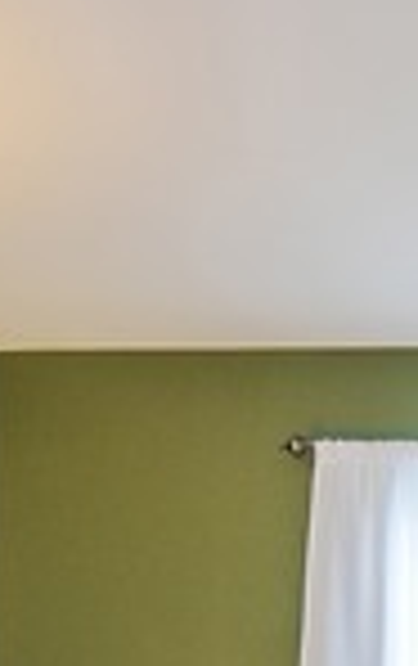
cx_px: 598
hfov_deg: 15.5
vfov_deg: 24.0
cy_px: 776
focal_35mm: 79
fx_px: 1434
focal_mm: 12
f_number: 8
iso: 320
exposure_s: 1/1.67
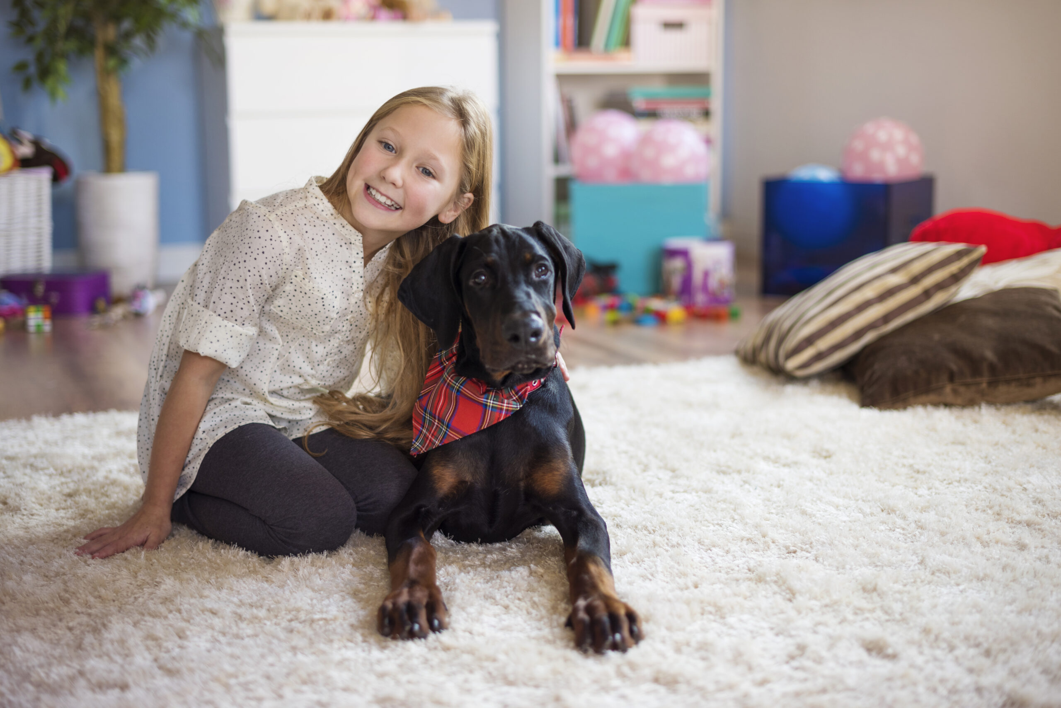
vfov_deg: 27.0
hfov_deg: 39.6
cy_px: 354
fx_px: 1474
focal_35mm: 50
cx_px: 530
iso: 160
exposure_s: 1/125
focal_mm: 50
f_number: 2
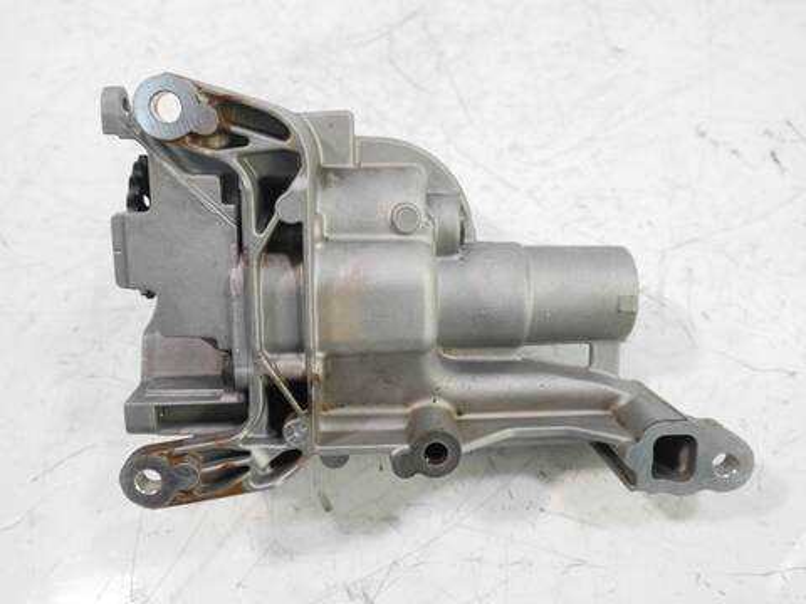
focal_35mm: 34
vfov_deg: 41.8
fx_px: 792
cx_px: 403
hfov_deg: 54.0
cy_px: 302
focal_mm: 17
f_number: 4
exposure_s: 1/60
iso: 800
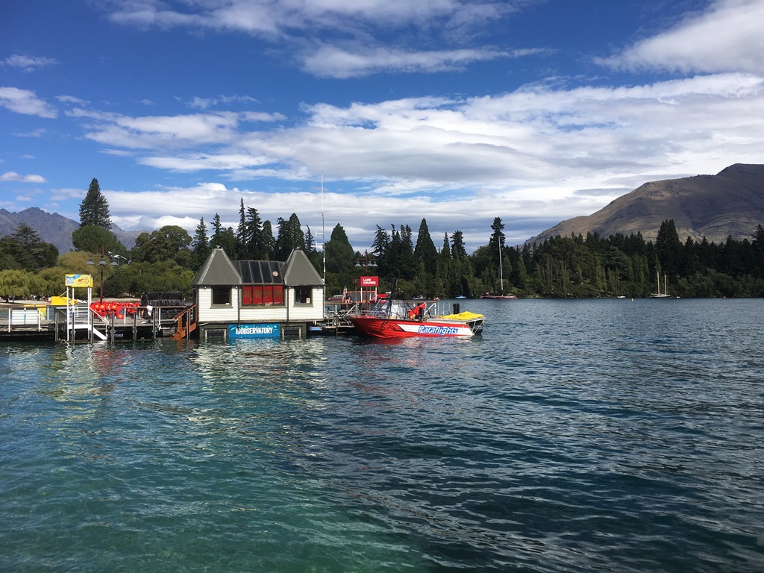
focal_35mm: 29
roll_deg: -0.6
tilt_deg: +1.6
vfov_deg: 48.2
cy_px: 286
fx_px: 640
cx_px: 382
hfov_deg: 61.7
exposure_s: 1/2653
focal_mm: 4.15
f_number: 2.2
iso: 25
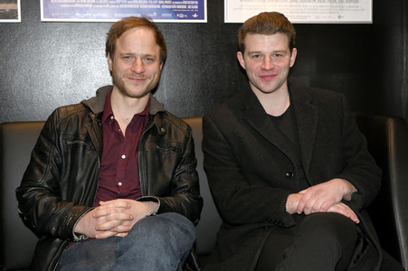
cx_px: 204
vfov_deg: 30.5
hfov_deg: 44.5
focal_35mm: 44
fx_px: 498
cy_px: 136
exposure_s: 1/125
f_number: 5.3
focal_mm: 44
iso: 1000
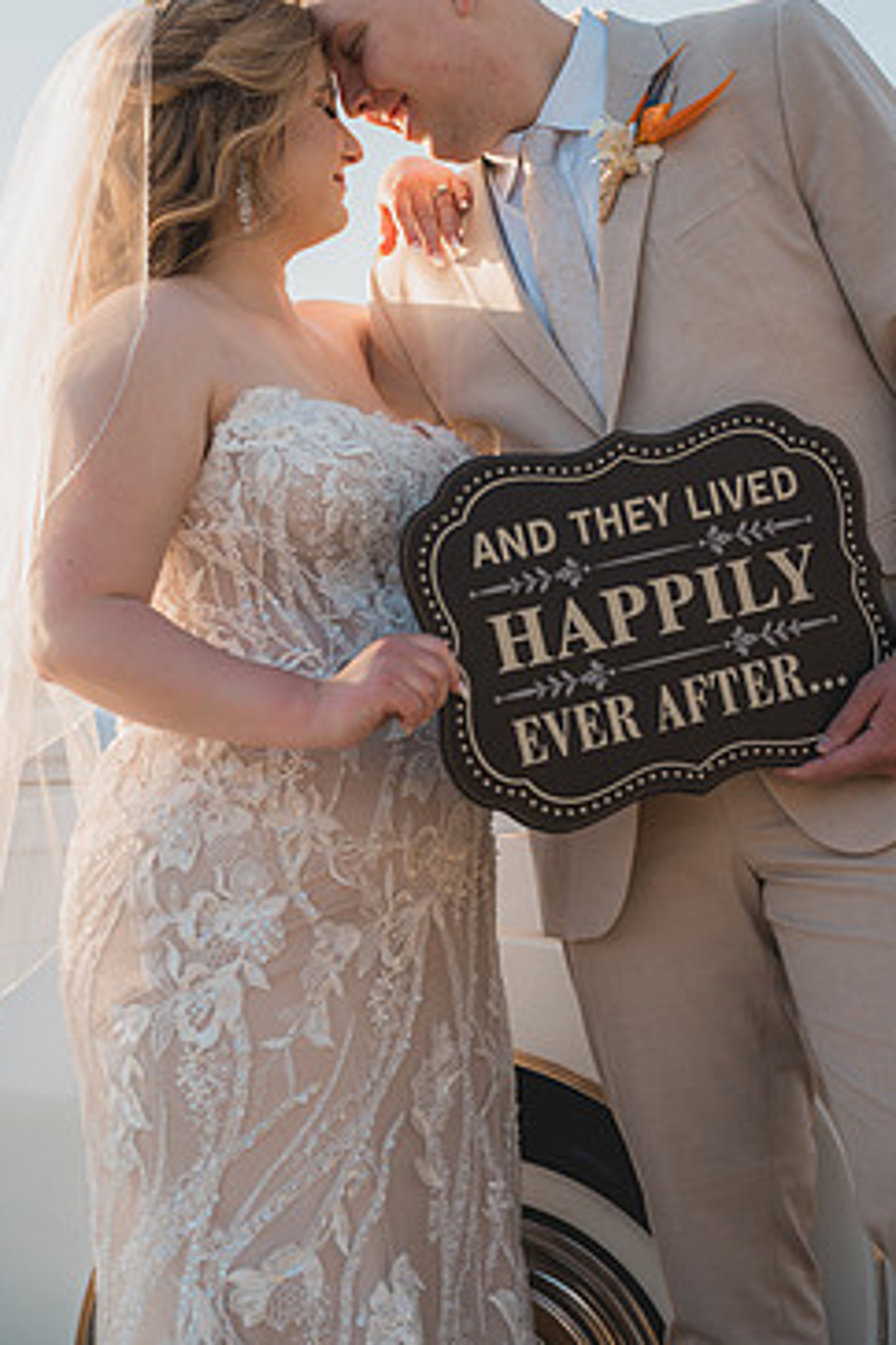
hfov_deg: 21.9
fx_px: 2314
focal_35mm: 62
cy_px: 593
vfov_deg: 32.3
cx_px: 470
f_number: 2.5
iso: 125
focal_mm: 50
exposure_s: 1/800
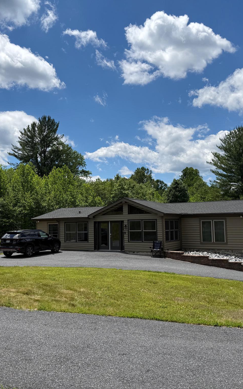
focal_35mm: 34
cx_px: 119
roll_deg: +1.2
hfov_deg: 37.3
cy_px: 194
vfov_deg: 56.7
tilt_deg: +5.3
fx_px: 360
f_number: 1.78
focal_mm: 6.76
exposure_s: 1/8130
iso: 80
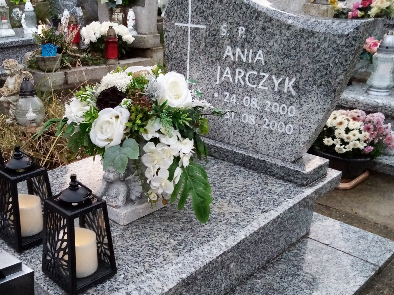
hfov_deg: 47.0
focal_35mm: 39
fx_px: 444
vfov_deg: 36.6
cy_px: 183
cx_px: 127
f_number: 1.8
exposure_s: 1/33.3
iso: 304
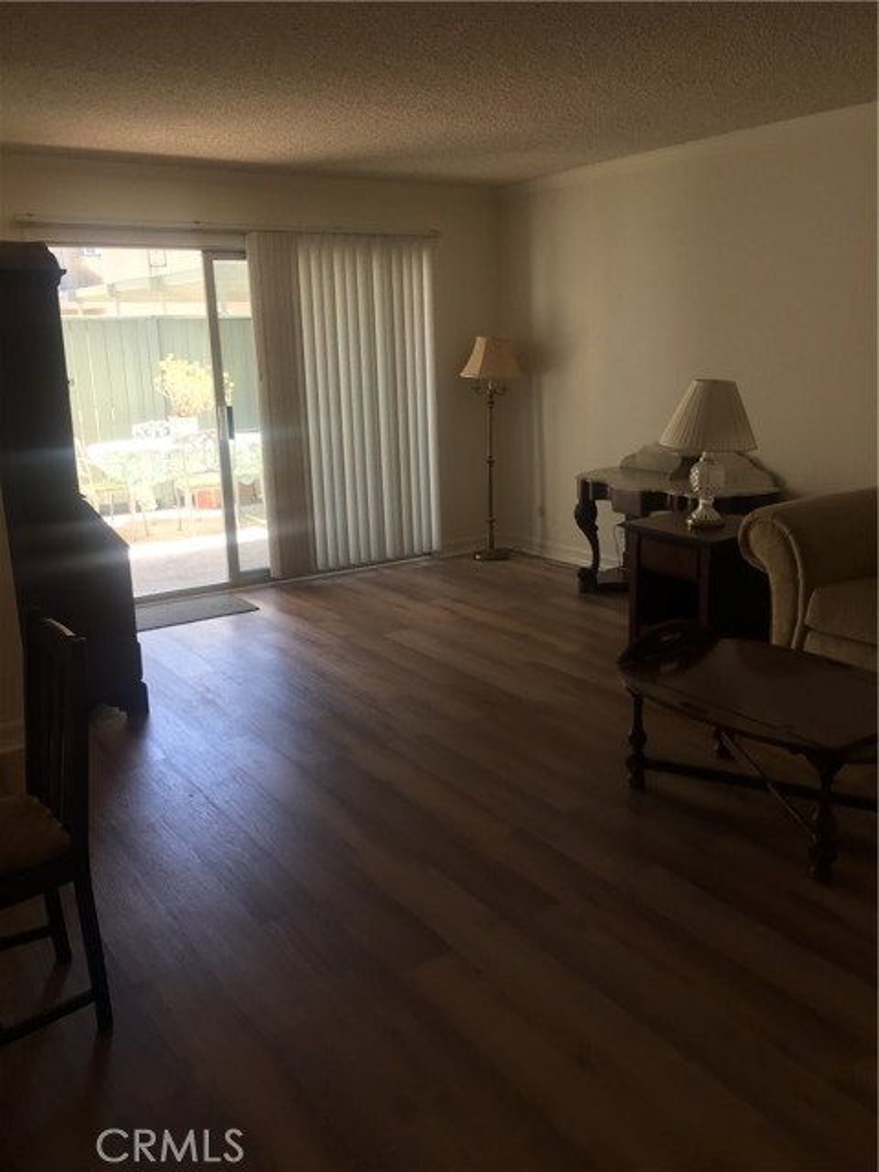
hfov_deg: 48.2
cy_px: 586
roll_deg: +2.0
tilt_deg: -10.0
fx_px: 982
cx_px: 440
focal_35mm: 29
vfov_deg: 61.7
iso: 50
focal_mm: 4.15
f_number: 2.2
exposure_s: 1/120
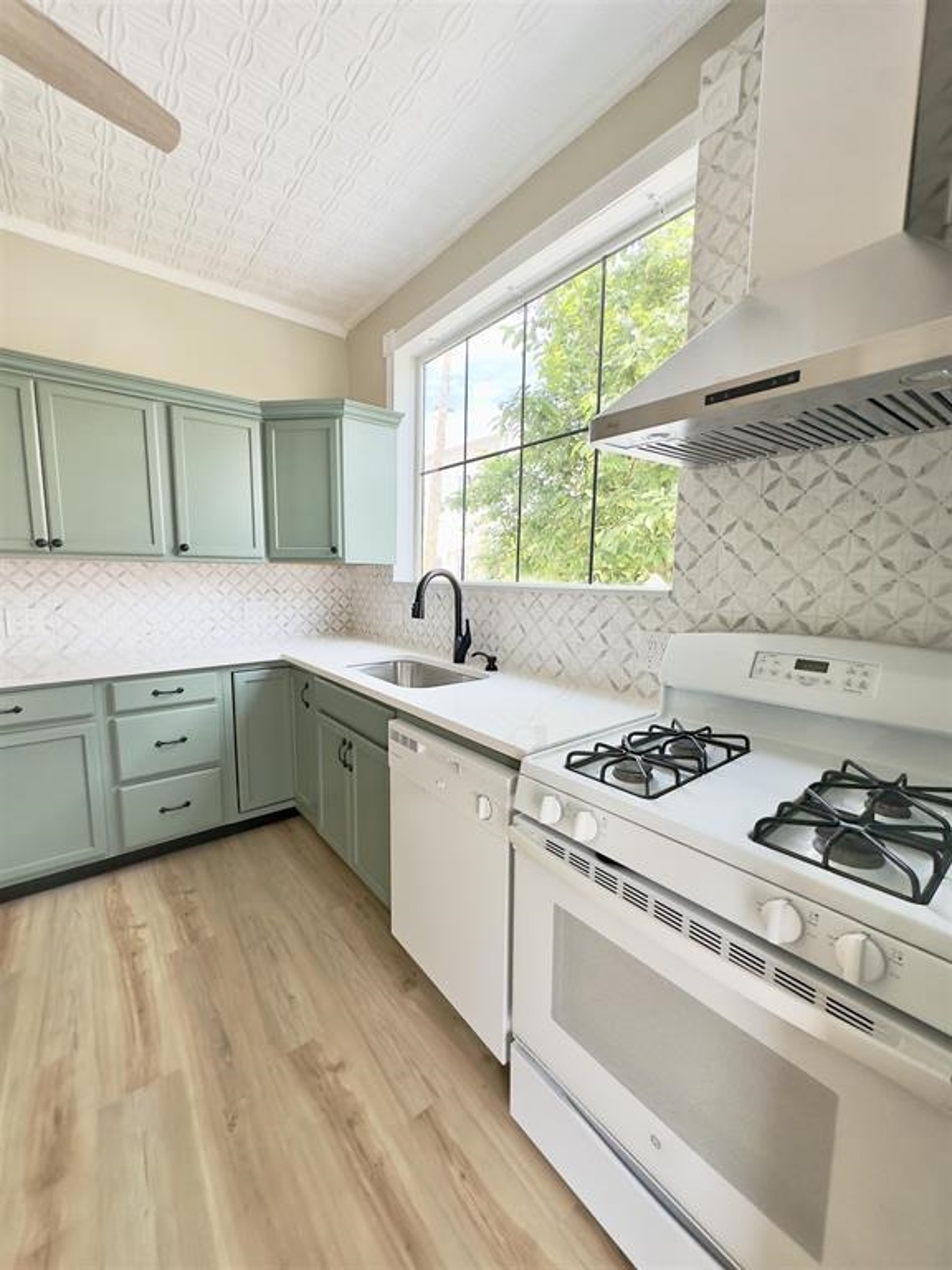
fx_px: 513
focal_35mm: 14
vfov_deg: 102.1
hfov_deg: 85.7
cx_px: 476
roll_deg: -1.0
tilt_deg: -6.7
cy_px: 635
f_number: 2.2
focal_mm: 2.22
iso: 40
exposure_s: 1/120
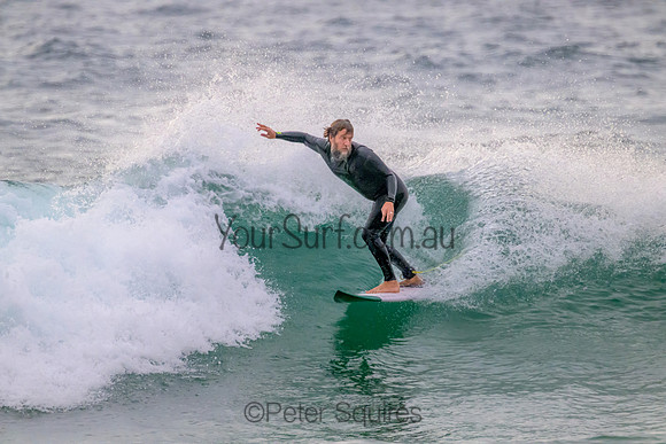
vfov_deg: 1.7
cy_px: 222
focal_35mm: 800
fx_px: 14803
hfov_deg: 2.6
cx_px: 333
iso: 9000
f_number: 11
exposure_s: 1/2000
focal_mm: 800
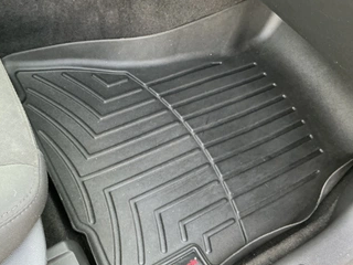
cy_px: 129
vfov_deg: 40.7
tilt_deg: -50.0
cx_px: 161
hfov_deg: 52.6
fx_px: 357
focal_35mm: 35
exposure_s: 1/54
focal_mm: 3
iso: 320
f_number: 1.8
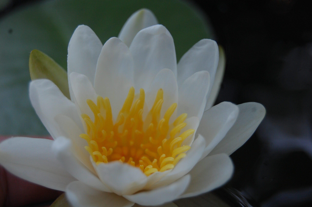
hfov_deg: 24.6
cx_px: 156
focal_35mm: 82
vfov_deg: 16.5
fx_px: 714
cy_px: 104
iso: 400
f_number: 5.6
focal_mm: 55
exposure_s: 1/400
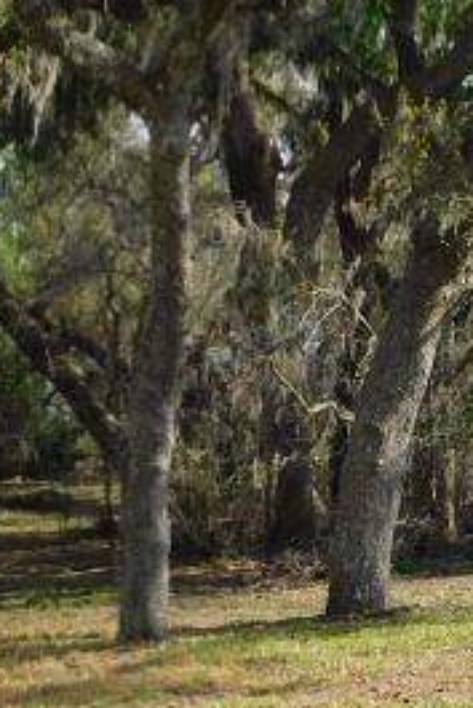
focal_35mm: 113
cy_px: 452
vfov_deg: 18.1
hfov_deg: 11.8
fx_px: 2224
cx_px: 609
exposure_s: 1/500
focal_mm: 8
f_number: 3.7
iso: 125
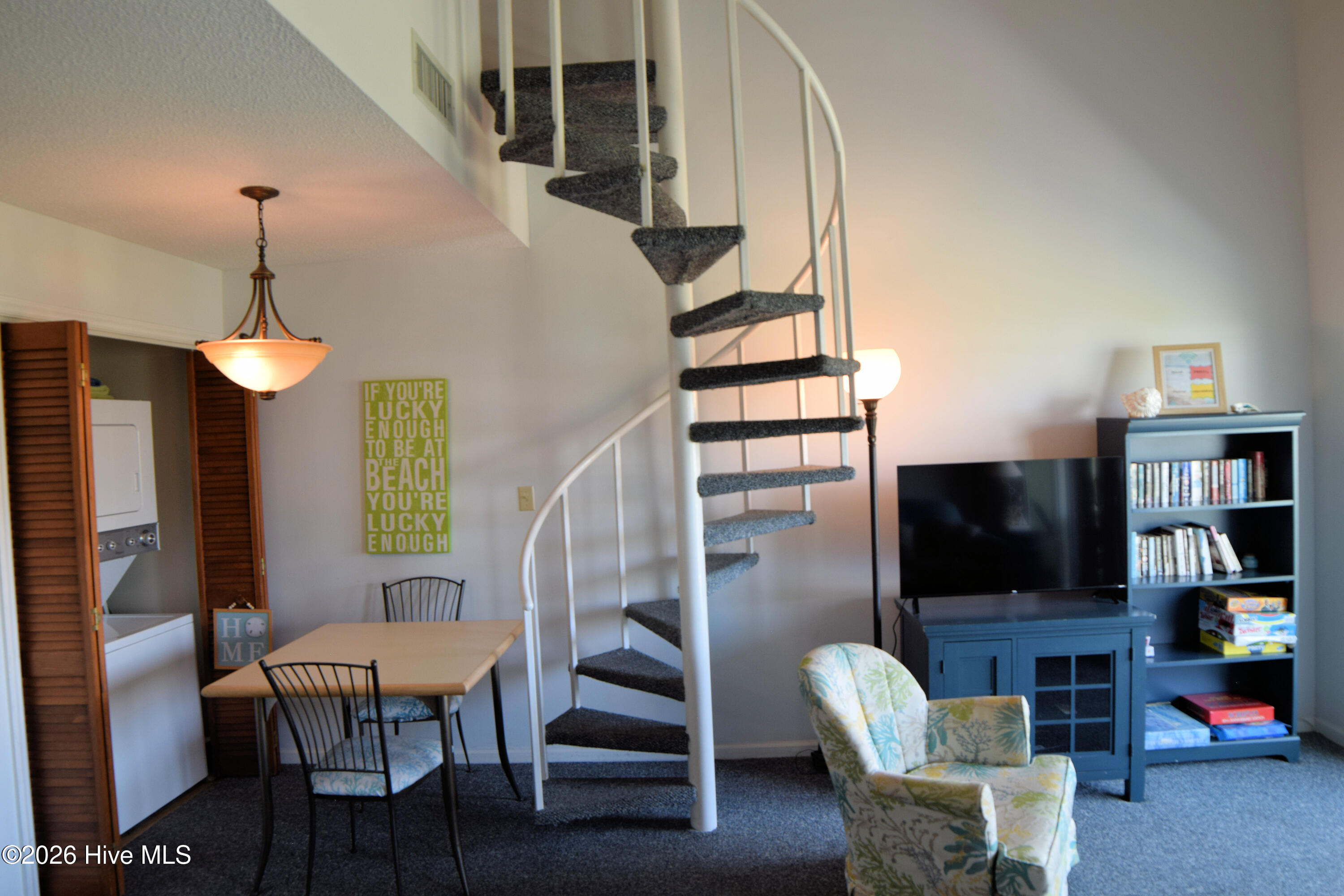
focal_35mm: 21
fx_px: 784
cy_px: 448
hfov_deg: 81.2
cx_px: 672
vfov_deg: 59.5
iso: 400
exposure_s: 1/80
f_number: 4.5
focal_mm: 14
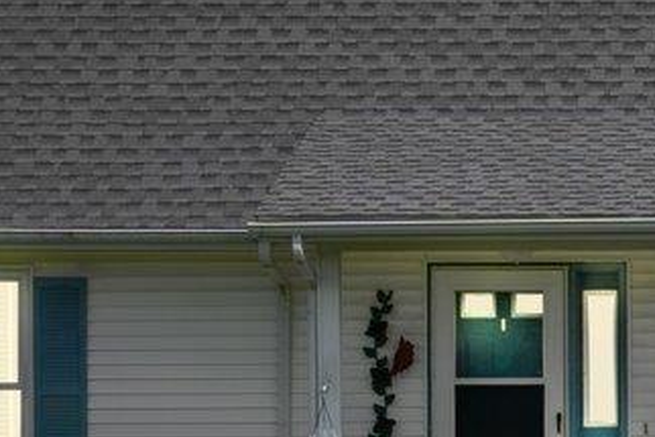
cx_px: 1170
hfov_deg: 6.3
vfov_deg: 4.3
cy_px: 475
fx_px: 5788
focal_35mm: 318
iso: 125
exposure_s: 1/160
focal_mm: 50
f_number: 9
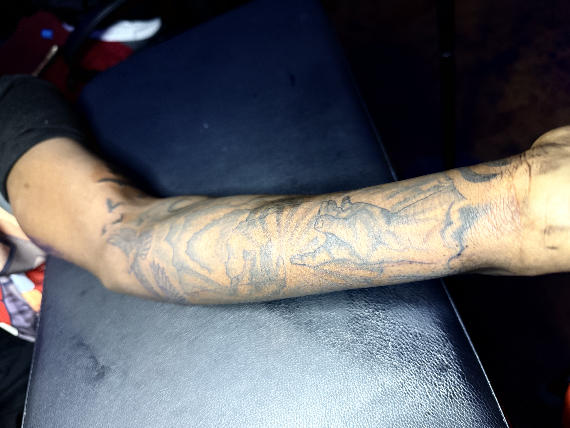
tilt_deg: -54.2
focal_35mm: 24
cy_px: 214
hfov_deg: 71.6
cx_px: 285
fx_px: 395
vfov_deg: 56.8
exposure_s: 1/60
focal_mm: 6.76
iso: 800
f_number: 1.78
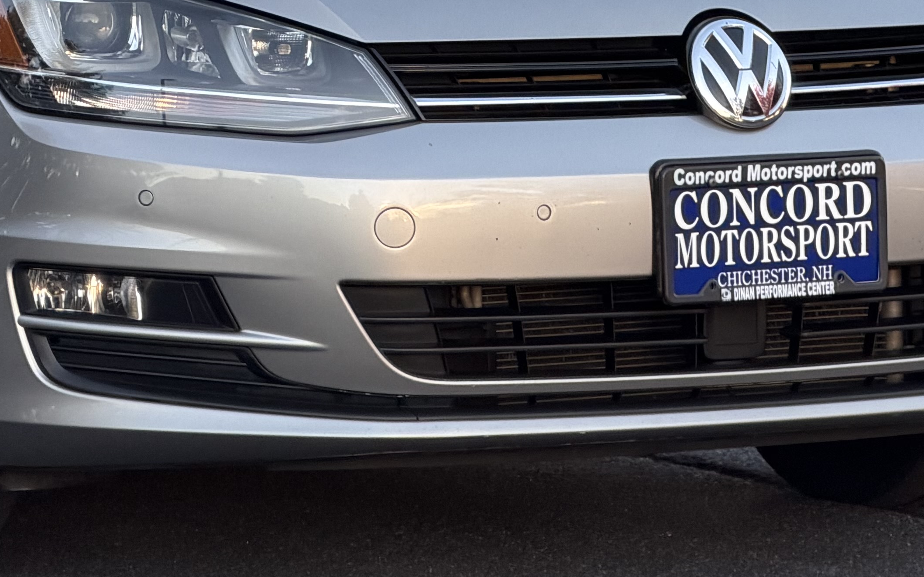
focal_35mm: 286
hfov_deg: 7.3
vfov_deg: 4.6
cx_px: 83
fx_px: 7202
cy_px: -280
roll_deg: +1.8
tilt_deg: -2.1
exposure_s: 1/121
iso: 125
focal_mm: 16.89
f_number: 2.8
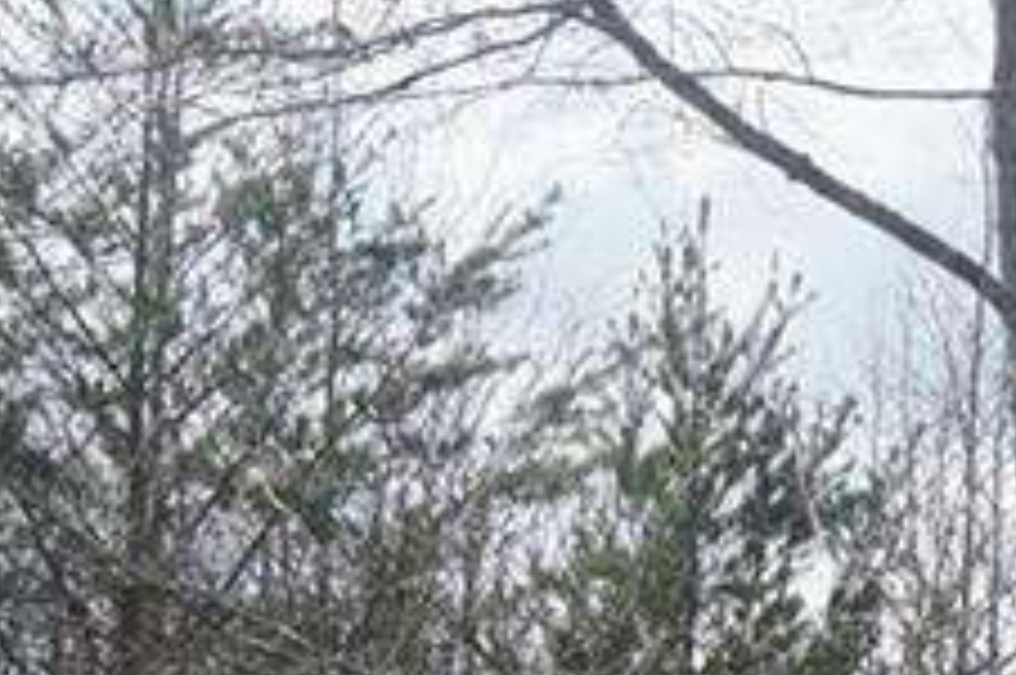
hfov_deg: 10.3
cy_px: 1278
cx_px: 2284
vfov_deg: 7.5
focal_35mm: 177
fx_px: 4988
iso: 100
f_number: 7.1
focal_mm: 26
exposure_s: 1/100
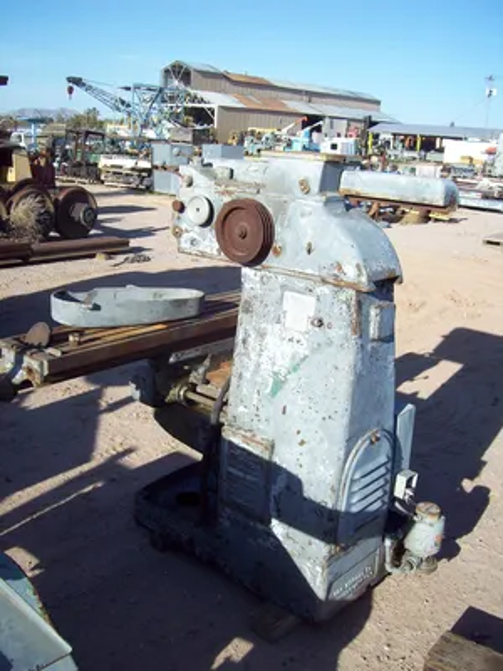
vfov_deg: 51.4
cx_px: 252
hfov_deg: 39.7
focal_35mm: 36
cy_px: 336
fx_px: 697
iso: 80
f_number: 4.8
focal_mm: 6
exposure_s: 1/361
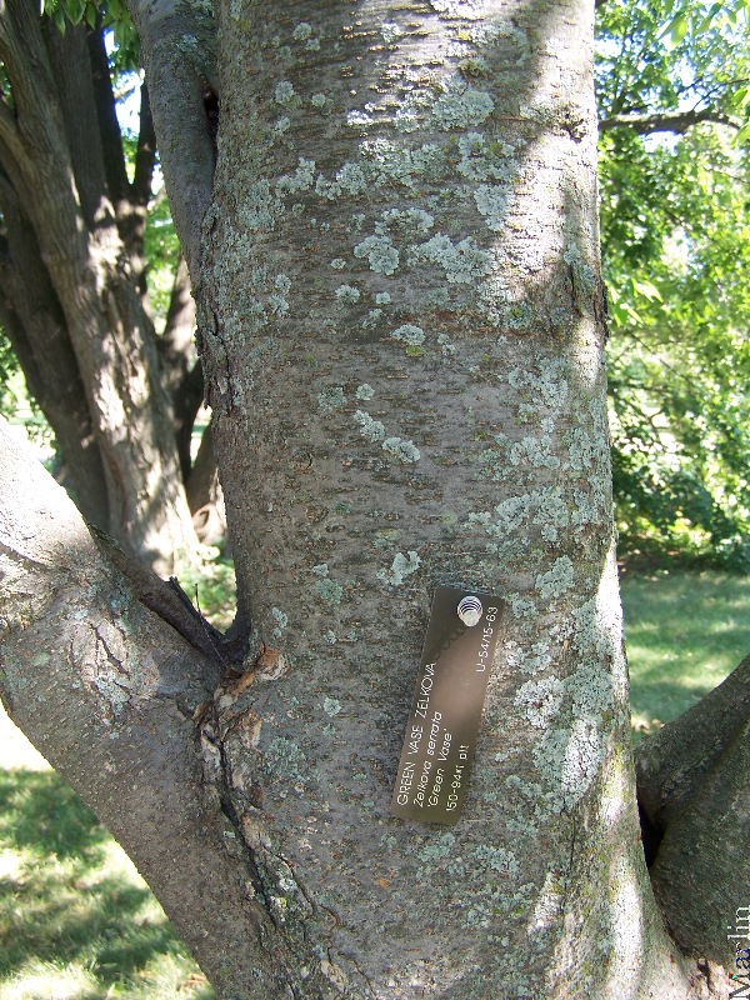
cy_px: 500
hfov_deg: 37.7
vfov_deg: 49.0
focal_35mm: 38
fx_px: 1098
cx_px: 375
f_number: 2.8
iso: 80
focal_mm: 6.3
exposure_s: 1/60
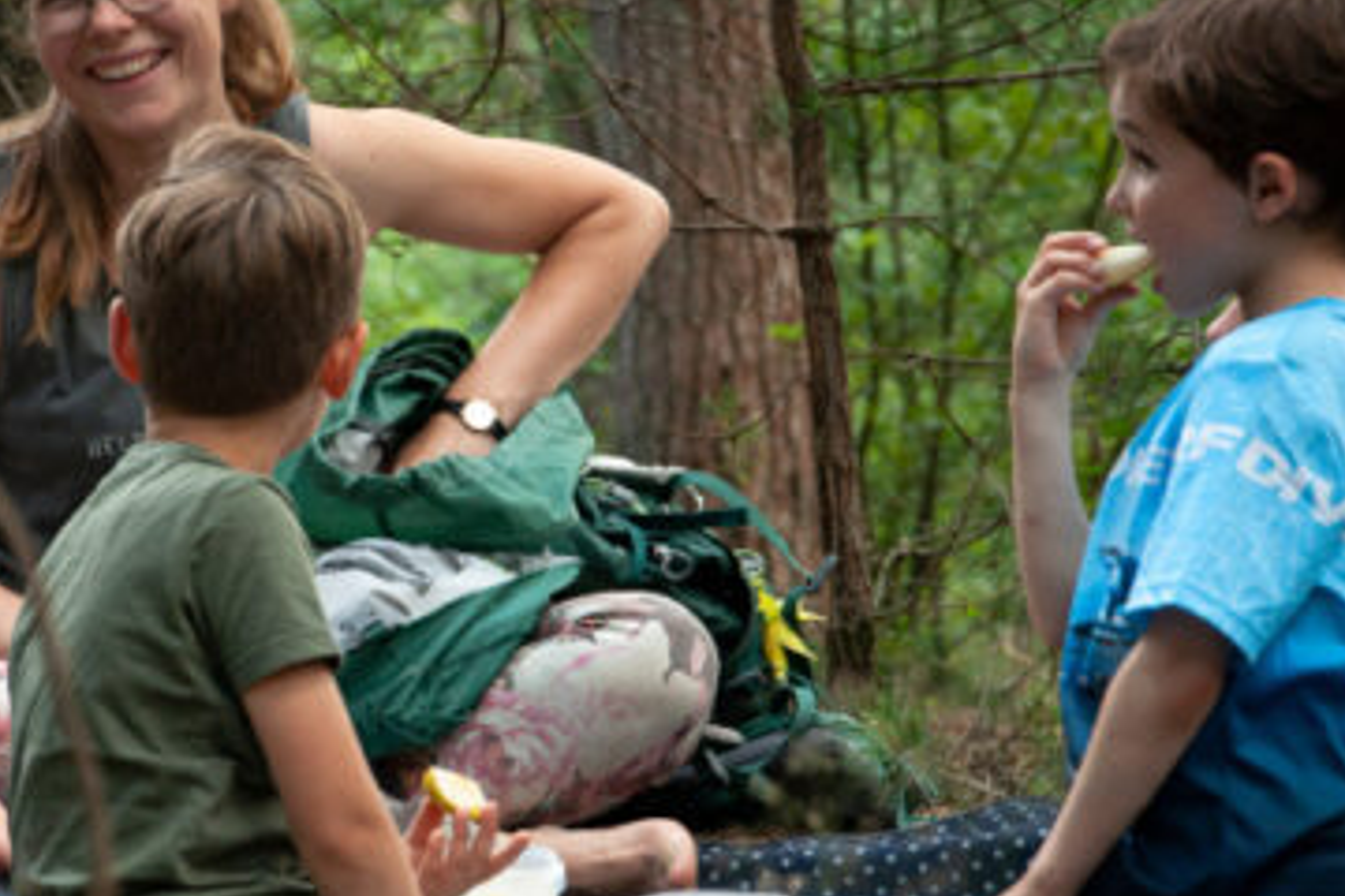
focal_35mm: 225
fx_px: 8406
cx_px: 325
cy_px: 525
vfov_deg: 6.1
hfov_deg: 9.1
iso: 800
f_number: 5.6
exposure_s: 1/160
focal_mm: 90
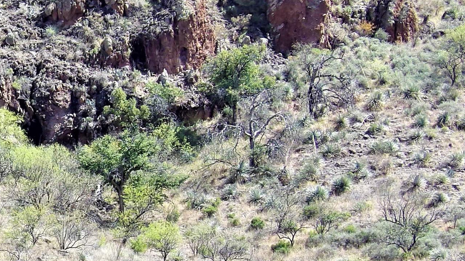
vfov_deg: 6.6
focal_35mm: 183
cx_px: -35
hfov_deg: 11.6
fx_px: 2256
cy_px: 112
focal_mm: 13
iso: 100
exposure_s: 1/270
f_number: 3.6
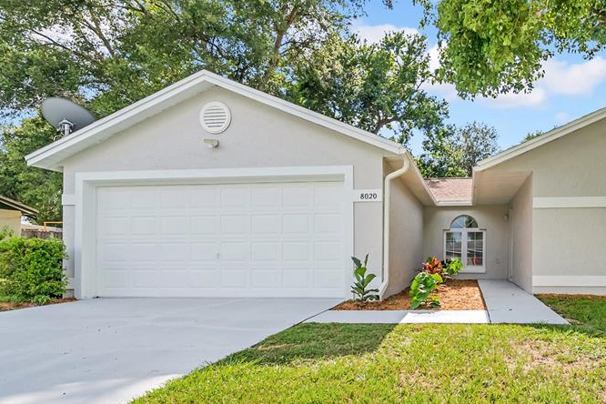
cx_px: 430
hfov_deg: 79.5
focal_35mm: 20
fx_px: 337
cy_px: 185
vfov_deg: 61.8
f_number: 4
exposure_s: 1/2500
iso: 800
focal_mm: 13
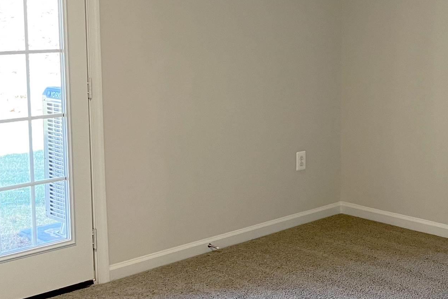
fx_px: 821
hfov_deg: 30.0
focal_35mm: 66
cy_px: 89
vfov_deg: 20.5
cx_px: 334
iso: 100
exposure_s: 1/60
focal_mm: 5.7
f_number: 1.5
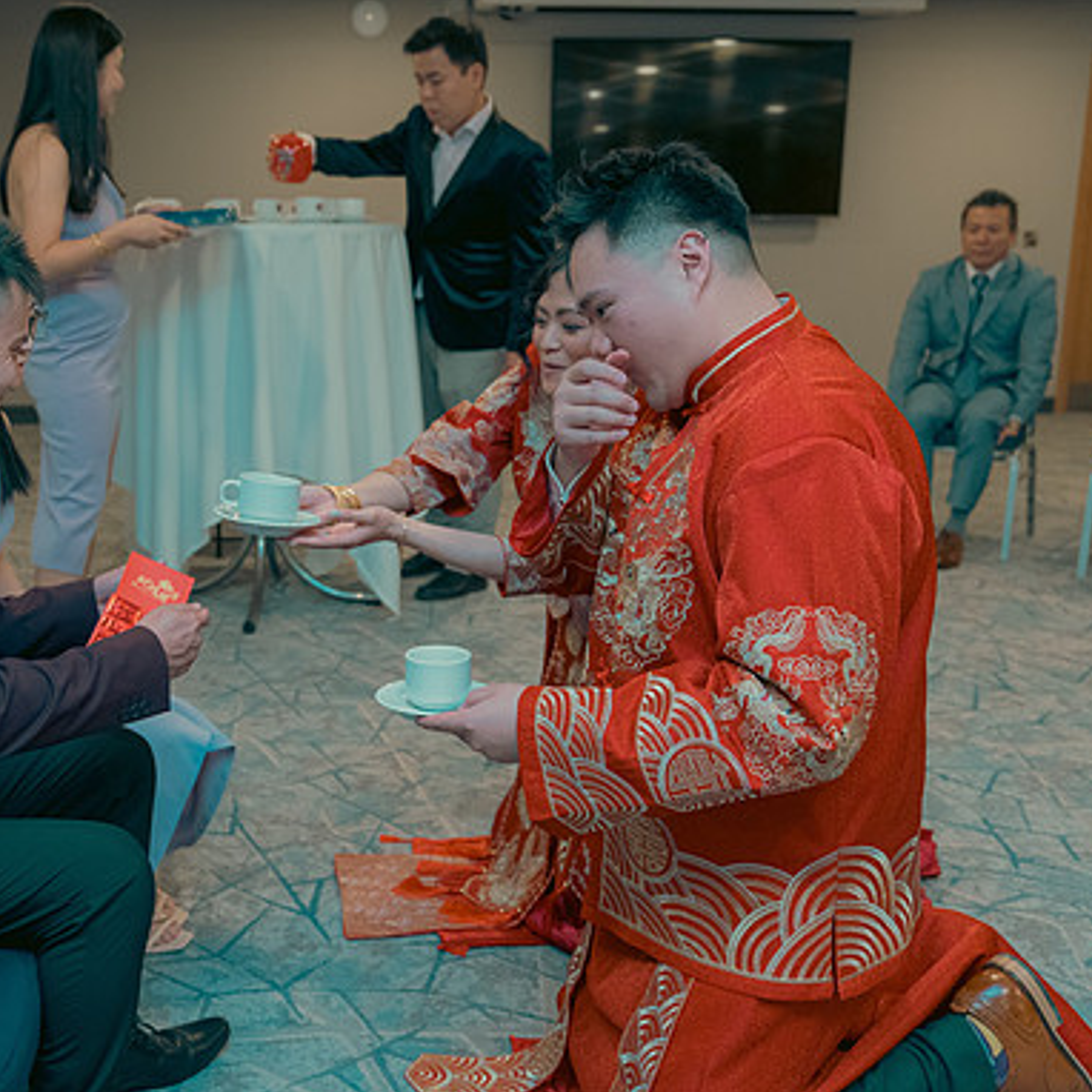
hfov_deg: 41.3
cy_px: 550
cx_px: 363
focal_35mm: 40
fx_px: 1428
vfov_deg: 41.9
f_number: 3.5
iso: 2500
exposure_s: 1/160
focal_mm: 31
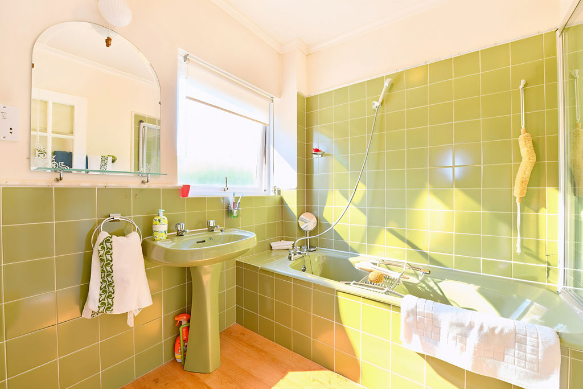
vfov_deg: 81.2
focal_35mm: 14
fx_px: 227
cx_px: 292
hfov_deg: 104.2
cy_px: 194
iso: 250
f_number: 13
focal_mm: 14
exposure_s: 1/15
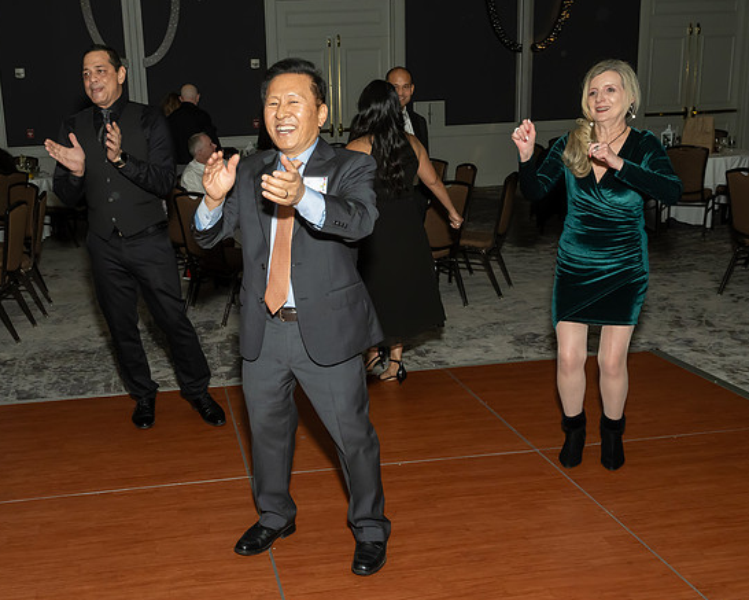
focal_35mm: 39
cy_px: 310
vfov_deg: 38.2
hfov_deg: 46.5
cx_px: 286
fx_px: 865
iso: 1000
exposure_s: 1/250
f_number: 8
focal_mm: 20
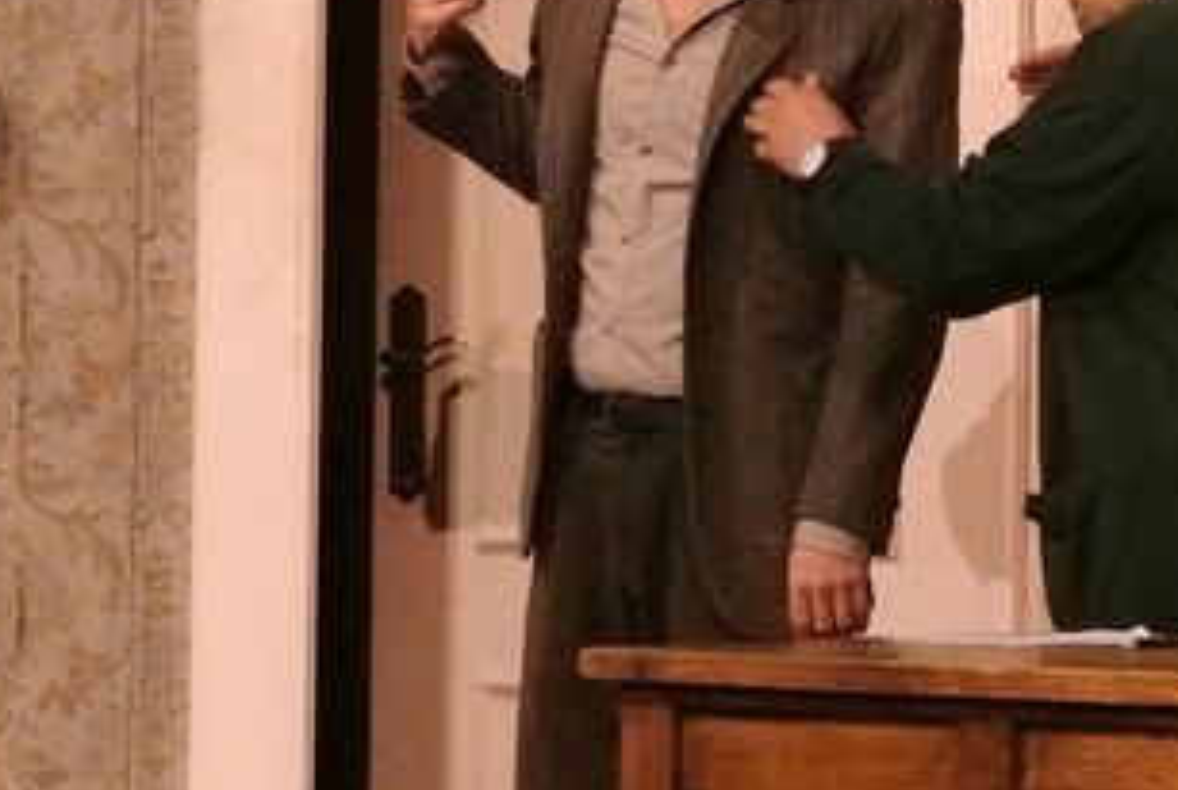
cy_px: 52
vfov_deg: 5.1
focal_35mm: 268
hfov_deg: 7.7
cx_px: 683
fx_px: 8786
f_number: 4.5
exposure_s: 1/400
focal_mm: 38.5
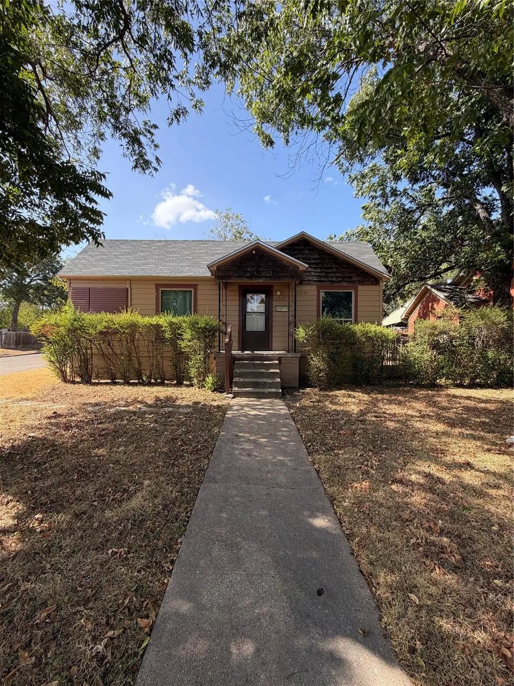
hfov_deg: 85.7
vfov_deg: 102.1
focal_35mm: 14
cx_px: 257
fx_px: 277
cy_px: 343
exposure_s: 1/502
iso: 50
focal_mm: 2.22
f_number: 2.2
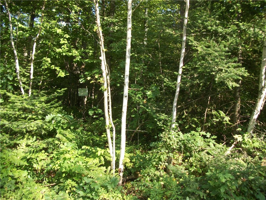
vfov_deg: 44.2
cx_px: 133
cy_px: 100
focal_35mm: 32
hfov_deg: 56.8
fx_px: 246
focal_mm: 5.7
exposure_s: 1/160
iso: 80
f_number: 2.9
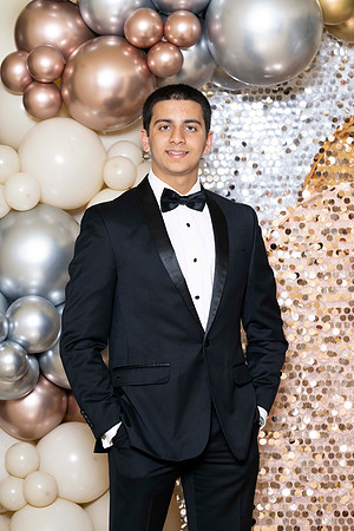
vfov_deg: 14.7
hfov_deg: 9.8
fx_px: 2065
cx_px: 177
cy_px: 266
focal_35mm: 140
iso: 250
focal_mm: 140
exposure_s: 1/200
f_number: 5.6
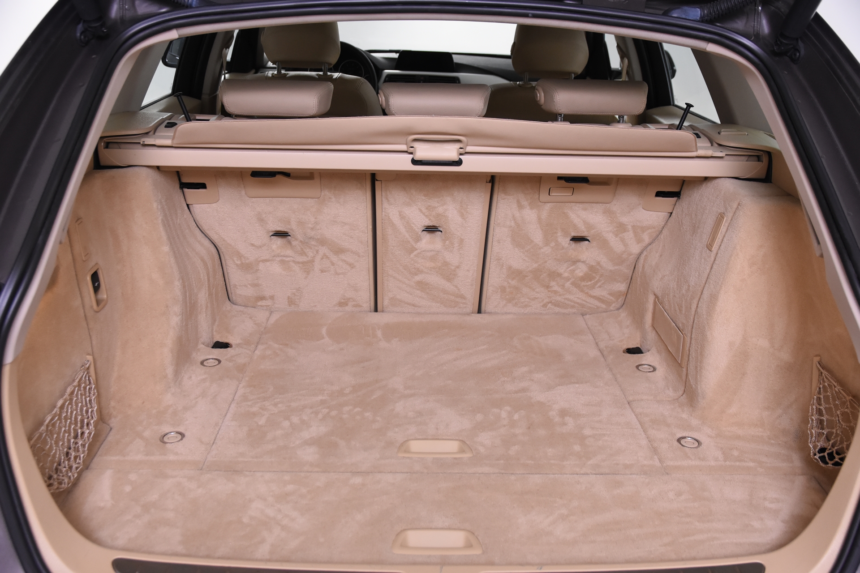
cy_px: 286
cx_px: 430
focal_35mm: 39
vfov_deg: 34.2
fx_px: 932
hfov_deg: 49.6
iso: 1600
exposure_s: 1/80
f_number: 4.5
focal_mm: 26
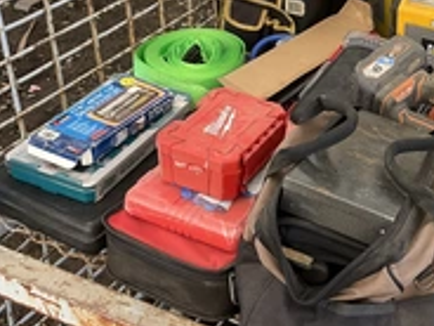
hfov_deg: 29.9
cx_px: 356
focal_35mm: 63
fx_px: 790
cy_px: 87
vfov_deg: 23.1
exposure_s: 1/122
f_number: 1.8
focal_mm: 3
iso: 40
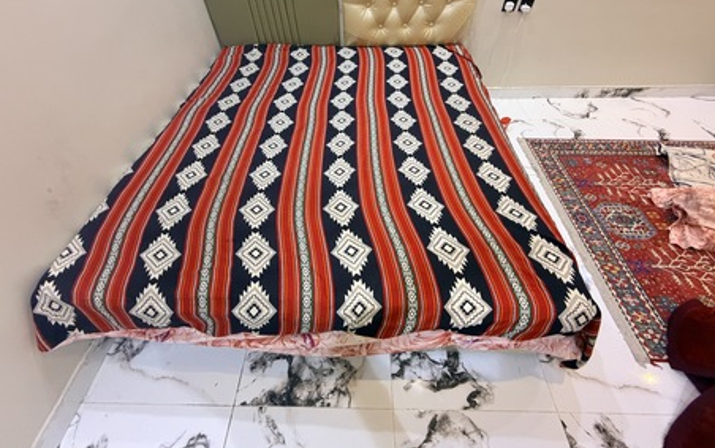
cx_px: 355
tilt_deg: -46.6
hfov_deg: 101.4
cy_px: 184
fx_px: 292
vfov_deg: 74.2
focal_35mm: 15
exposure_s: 1/60
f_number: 2.2
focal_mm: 2.22
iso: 400
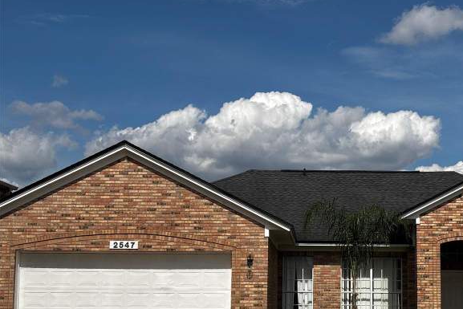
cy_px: 194
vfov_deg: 18.2
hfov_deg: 26.8
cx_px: 320
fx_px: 965
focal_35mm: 75
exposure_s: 1/6711
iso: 40
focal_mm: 5.96
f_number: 1.6
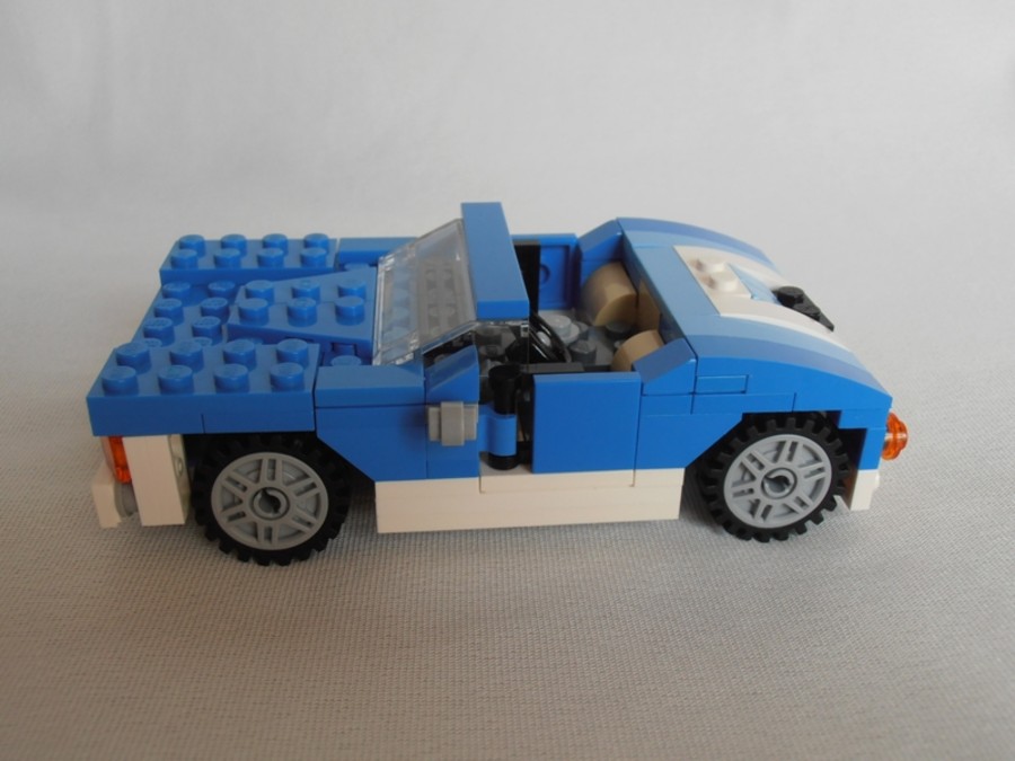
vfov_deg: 38.7
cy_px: 380
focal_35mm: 37
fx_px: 1085
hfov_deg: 50.1
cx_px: 508
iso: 80
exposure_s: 1/60
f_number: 3.9
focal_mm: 6.61
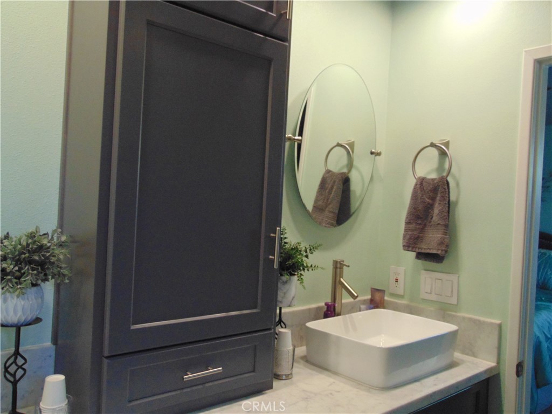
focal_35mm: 30
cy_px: 207
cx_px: 276
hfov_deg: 60.0
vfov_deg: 46.8
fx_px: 478
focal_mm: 5.4
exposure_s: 1/30
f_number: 3.1
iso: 400
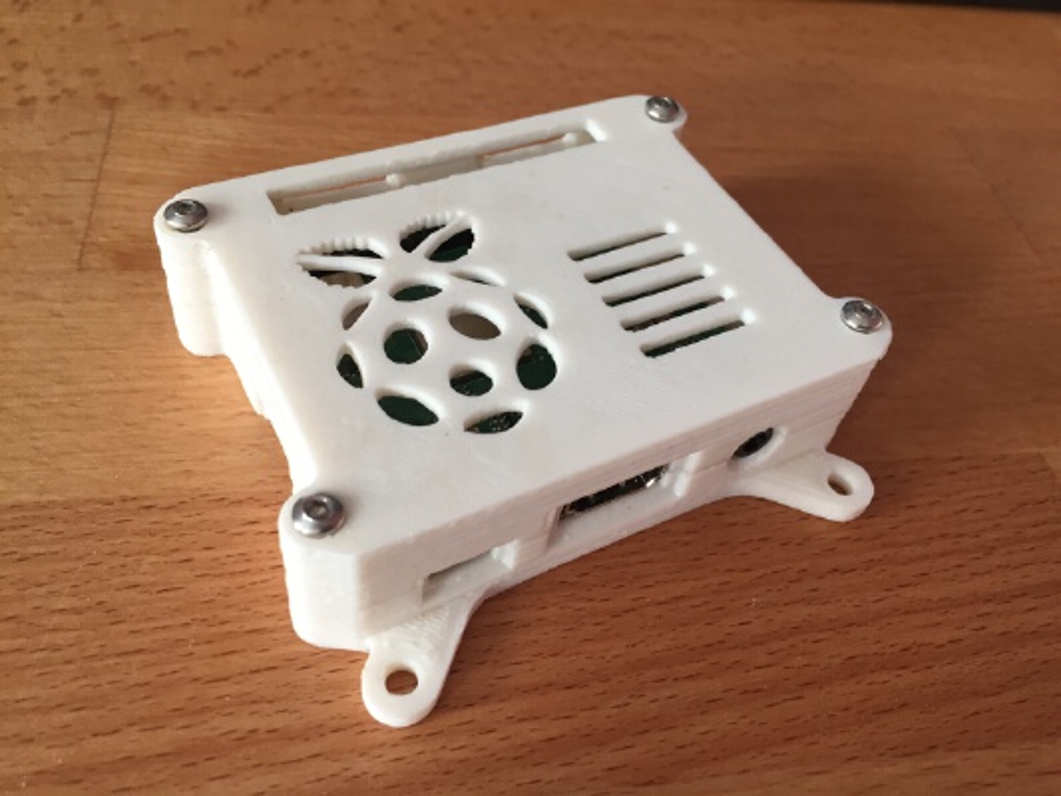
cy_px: 398
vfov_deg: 48.2
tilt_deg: -50.4
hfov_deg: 61.6
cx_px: 530
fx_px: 889
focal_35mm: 29
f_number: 2.2
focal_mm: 4.15
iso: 32
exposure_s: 1/33
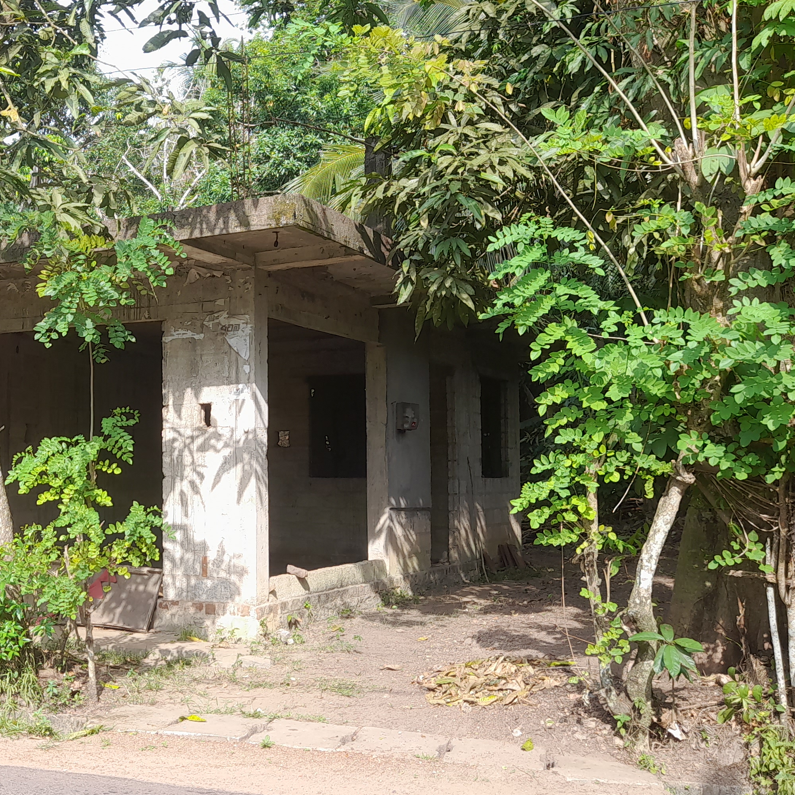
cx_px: 166
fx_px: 1143
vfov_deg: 38.3
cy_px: 400
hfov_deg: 37.1
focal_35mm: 44
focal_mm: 4.6
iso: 20
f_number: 2
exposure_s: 1/177
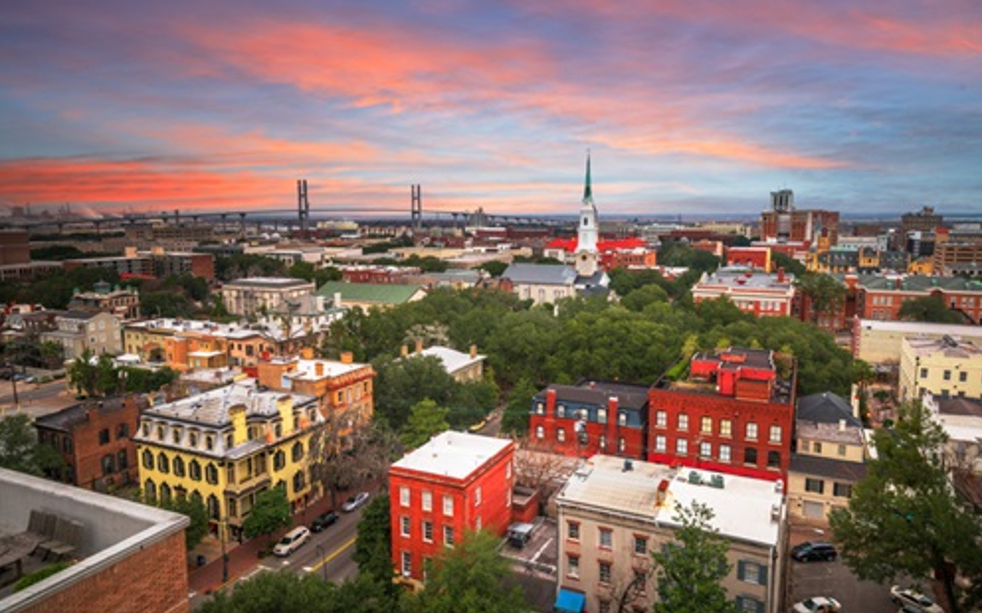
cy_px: 299
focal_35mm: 24
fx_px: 642
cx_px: 497
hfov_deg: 74.8
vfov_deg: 51.1
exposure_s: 120
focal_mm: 23
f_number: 8
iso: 100
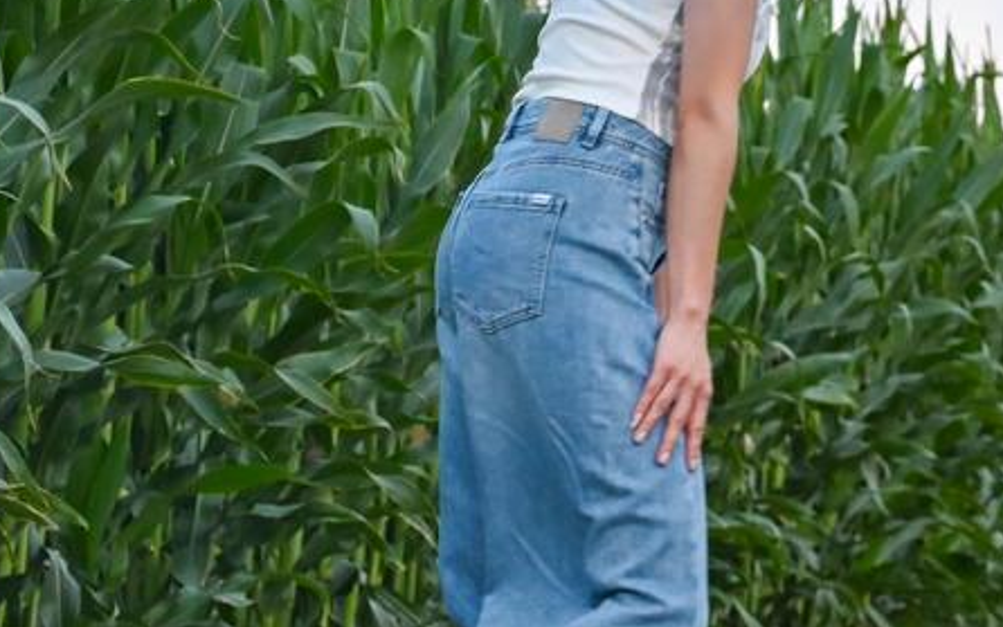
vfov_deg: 4.8
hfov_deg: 7.5
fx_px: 7492
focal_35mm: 274
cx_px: 1590
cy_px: 212
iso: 640
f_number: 5.6
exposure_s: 1/125
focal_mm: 75
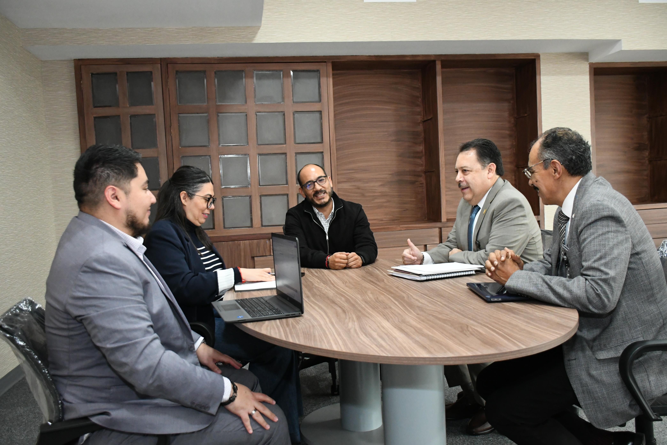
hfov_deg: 61.9
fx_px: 556
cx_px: 334
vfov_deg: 43.6
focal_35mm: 30
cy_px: 222
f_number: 3.5
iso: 4000
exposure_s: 1/100
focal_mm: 20
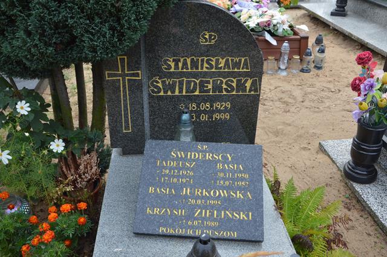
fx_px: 355
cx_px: 194
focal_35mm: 33
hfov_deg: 57.2
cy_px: 128
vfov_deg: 39.9
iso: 250
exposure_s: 1/125
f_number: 5.6
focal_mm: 22
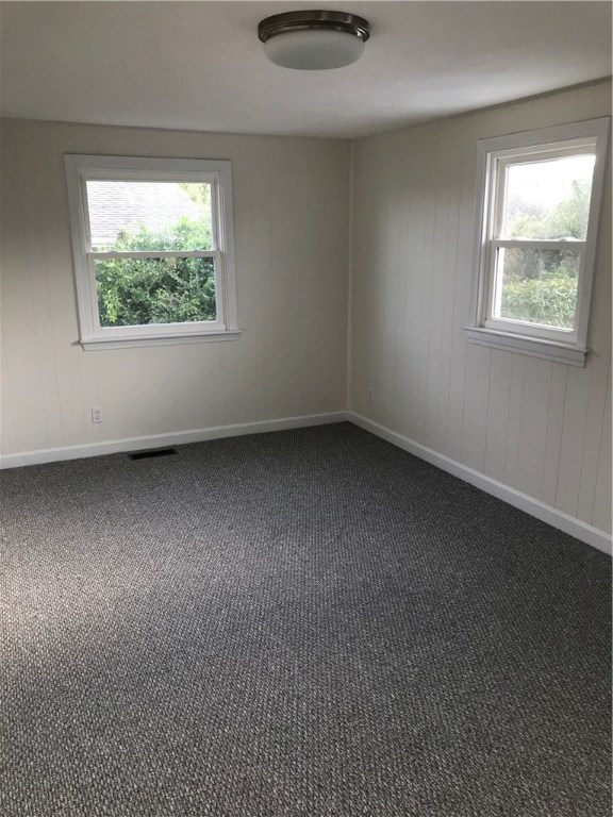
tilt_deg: -15.3
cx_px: 306
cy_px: 408
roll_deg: -0.2
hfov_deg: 49.7
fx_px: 661
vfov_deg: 63.4
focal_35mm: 28
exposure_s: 1/90
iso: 40
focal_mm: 3.99
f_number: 1.8
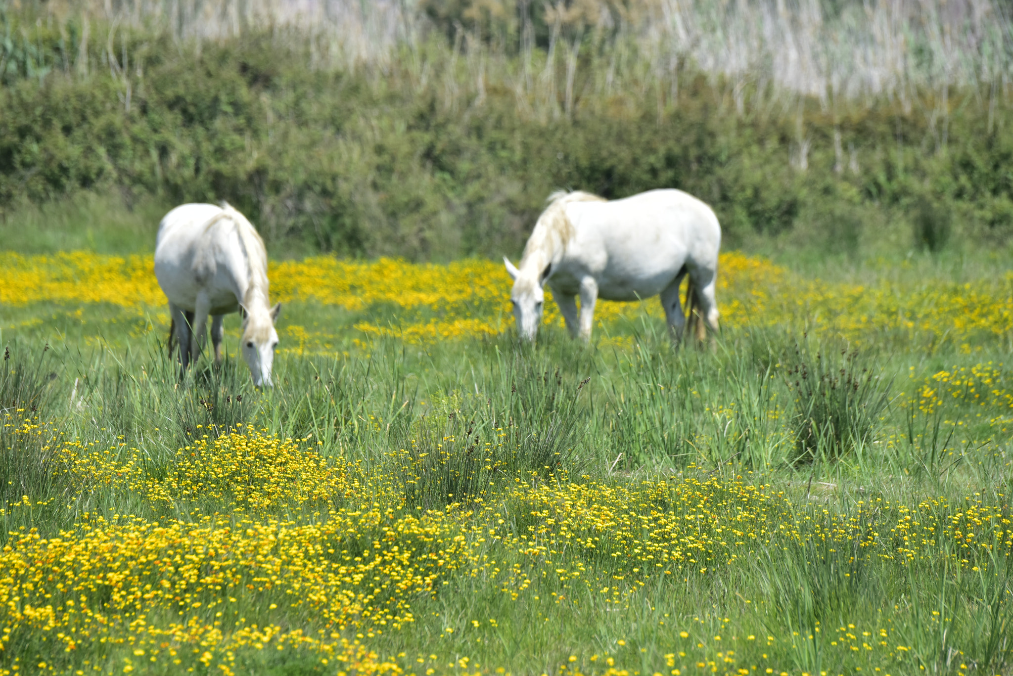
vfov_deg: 3.4
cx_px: 506
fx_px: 11259
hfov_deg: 5.2
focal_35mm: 400
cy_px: 338
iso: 400
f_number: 10
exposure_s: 1/640
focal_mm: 400
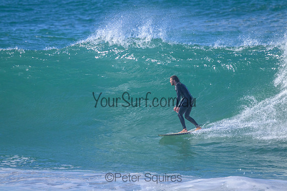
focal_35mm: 800
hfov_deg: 2.6
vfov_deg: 1.7
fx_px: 6379
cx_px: 144
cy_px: 96
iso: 2000
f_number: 11
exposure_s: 1/2000
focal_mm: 800
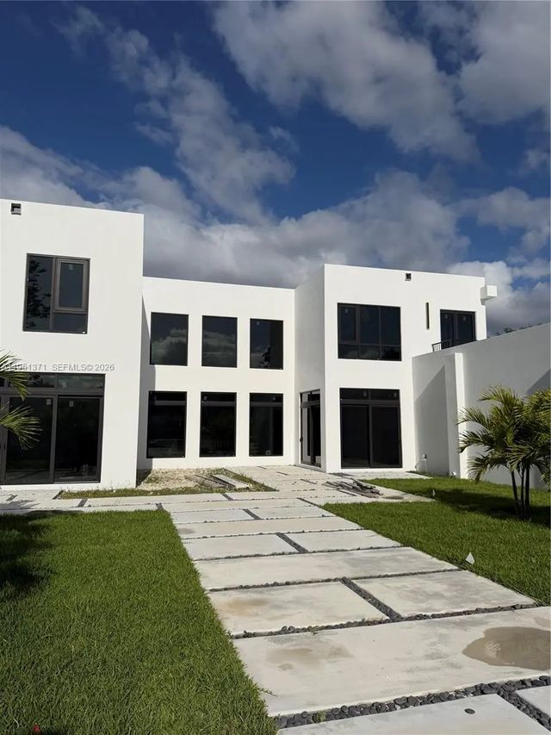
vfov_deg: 71.6
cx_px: 276
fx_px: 509
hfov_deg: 56.8
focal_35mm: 24
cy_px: 368
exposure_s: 1/22727
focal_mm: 6.76
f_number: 1.78
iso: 100
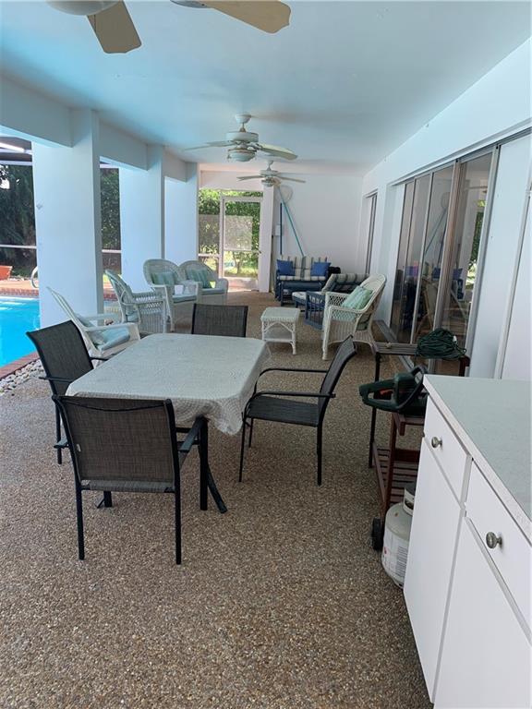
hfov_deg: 53.1
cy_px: 354
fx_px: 533
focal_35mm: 26
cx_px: 266
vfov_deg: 67.3
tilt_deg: -12.1
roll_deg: -1.3
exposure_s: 1/121
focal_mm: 4.25
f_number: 1.8
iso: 40
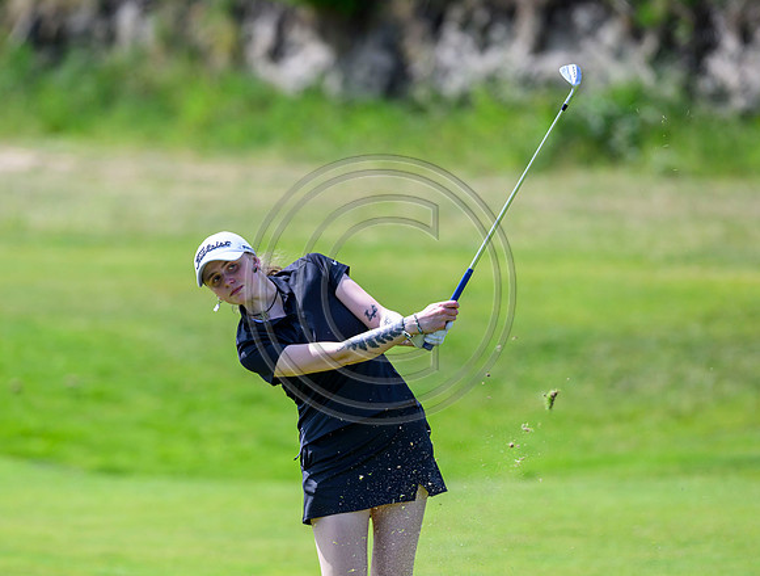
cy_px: 339
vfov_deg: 2.9
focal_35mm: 512
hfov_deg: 3.9
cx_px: 285
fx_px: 11269
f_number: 4
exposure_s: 1/3200
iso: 500
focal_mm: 400
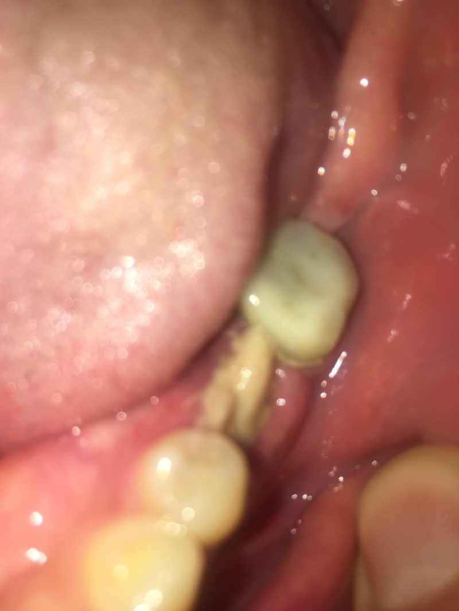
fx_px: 513
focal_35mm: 29
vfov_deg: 61.6
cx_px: 230
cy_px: 306
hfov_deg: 48.2
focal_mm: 4.15
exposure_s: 1/836
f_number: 2.2
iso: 25
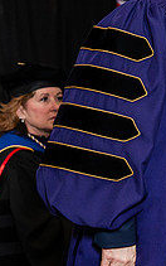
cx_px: 275
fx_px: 1418
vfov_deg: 10.7
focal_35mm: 196
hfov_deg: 6.6
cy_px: 91
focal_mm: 70
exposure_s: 1/200
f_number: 4.5
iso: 1250
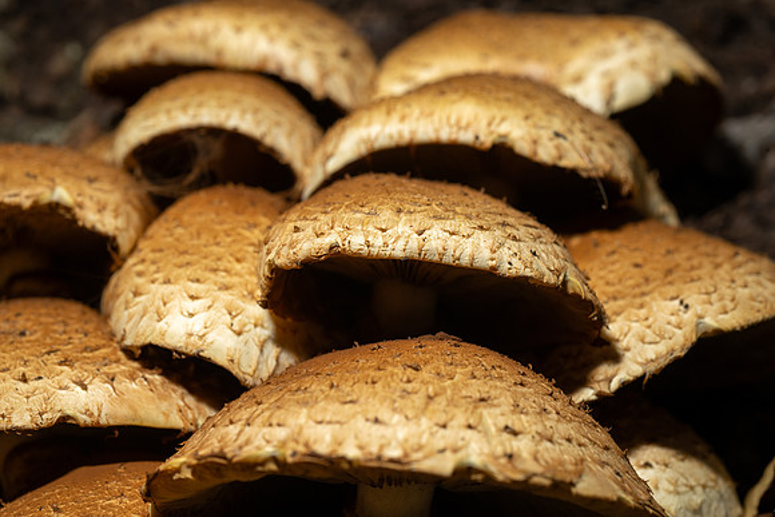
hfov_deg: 33.4
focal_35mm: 60
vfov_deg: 22.6
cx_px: 388
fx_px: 1292
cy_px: 258
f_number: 11
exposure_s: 1/200
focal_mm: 60
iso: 100
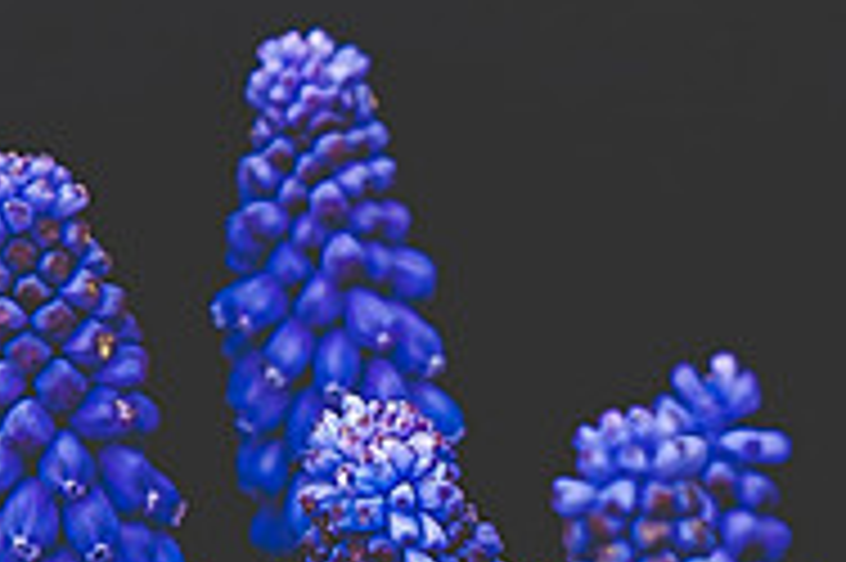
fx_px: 10284
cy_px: 692
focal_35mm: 438
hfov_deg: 4.7
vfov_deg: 3.1
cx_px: 718
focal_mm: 70
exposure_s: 1/200
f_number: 4.5
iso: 400
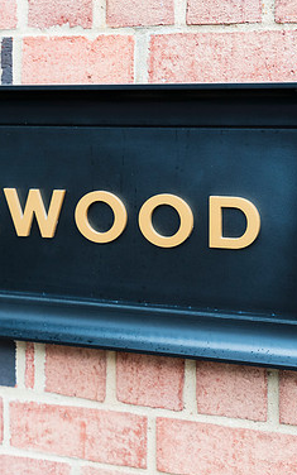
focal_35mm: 88
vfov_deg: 23.6
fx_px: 1140
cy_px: 238
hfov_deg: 14.7
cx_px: 52
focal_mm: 56
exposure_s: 1/60
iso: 1100
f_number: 4
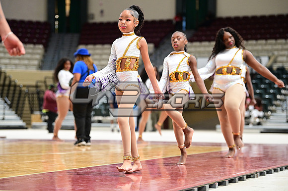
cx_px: 144
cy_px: 96
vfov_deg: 13.4
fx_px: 816
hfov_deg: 20.0
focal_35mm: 102
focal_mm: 102
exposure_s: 1/1000
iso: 6400
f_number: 3.2
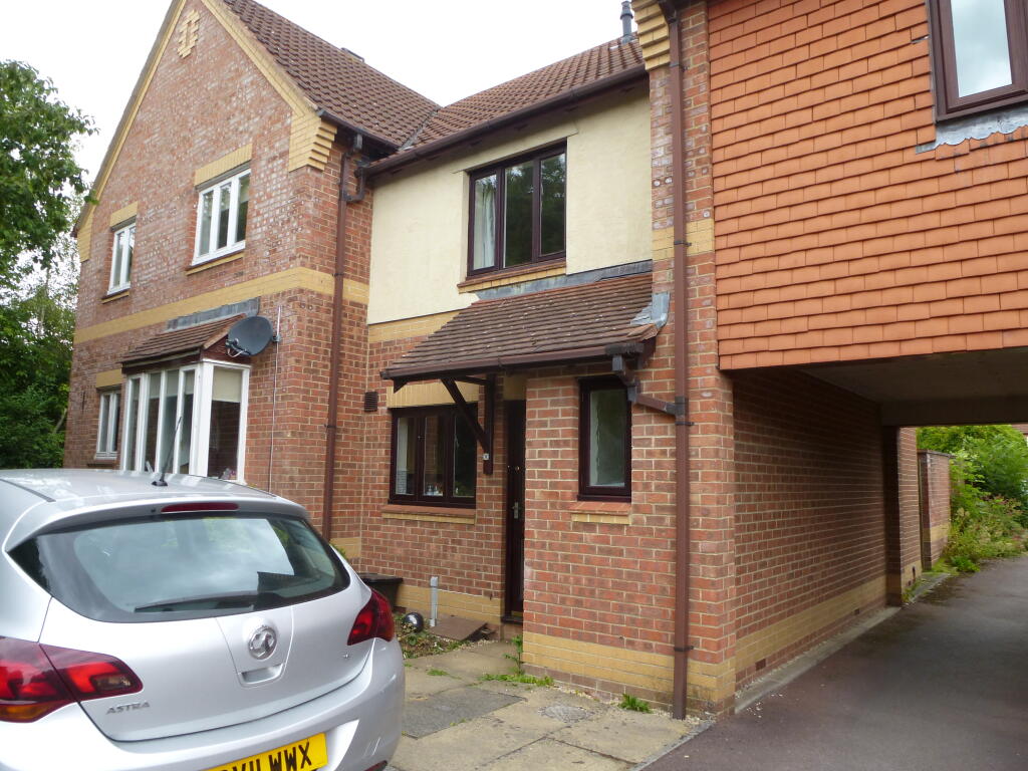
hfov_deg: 71.6
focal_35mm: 24
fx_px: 713
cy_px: 386
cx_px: 514
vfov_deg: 56.8
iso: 200
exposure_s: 1/250
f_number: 3.5
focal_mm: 4.3
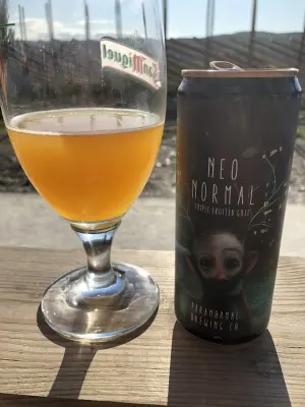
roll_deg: +0.3
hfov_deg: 49.7
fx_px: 329
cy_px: 204
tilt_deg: -20.4
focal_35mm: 28
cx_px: 152
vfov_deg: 63.4
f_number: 1.8
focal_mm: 3.99
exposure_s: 1/1171
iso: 20
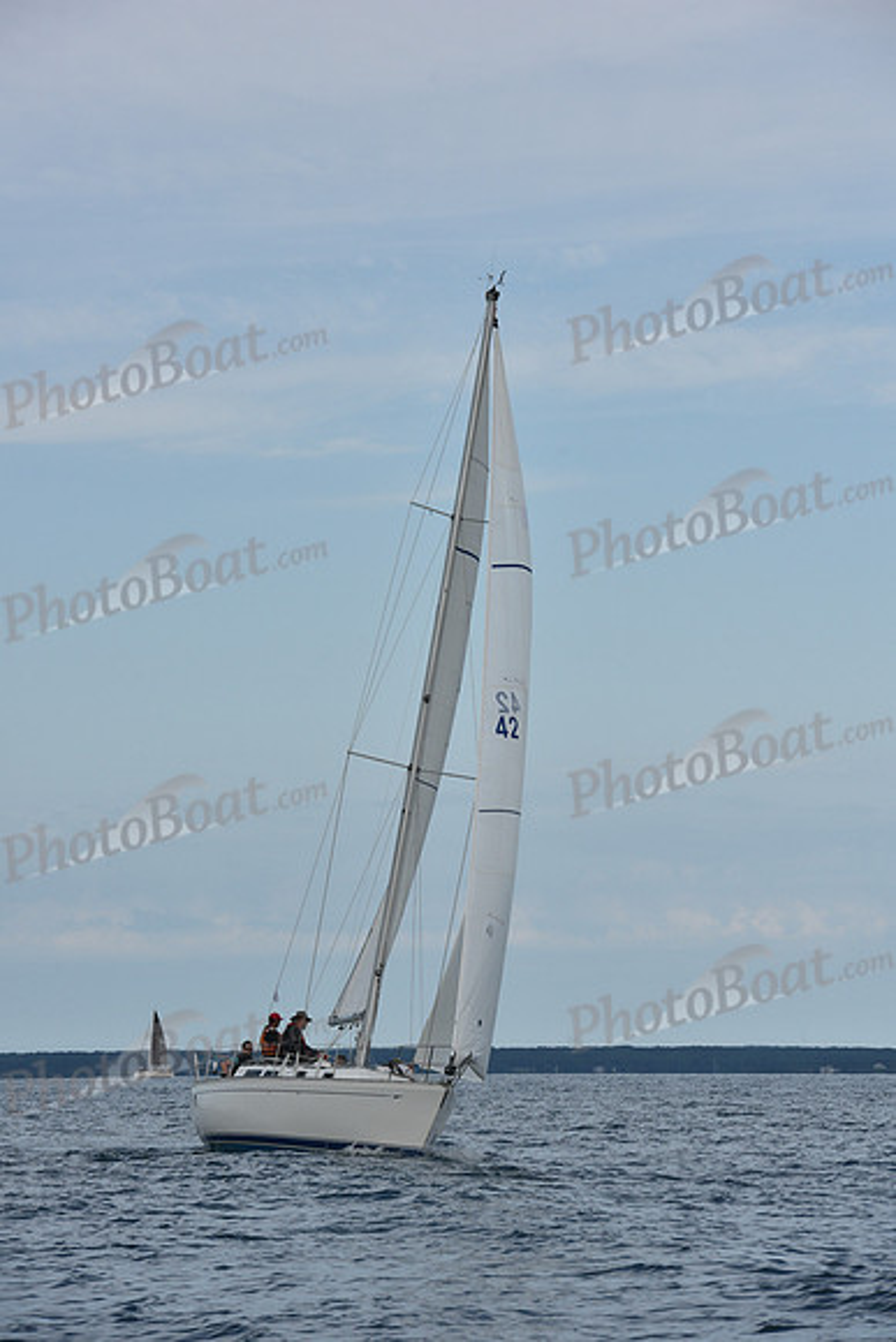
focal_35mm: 145
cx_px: 448
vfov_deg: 14.2
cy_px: 671
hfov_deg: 9.5
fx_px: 5410
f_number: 10
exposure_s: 1/1000
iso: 320
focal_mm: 145
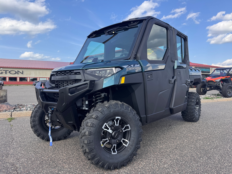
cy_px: 87
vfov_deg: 56.8
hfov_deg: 71.6
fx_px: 161
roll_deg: -0.9
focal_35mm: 24
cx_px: 116
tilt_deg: -0.8
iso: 80
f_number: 1.78
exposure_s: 1/1678
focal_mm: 6.76
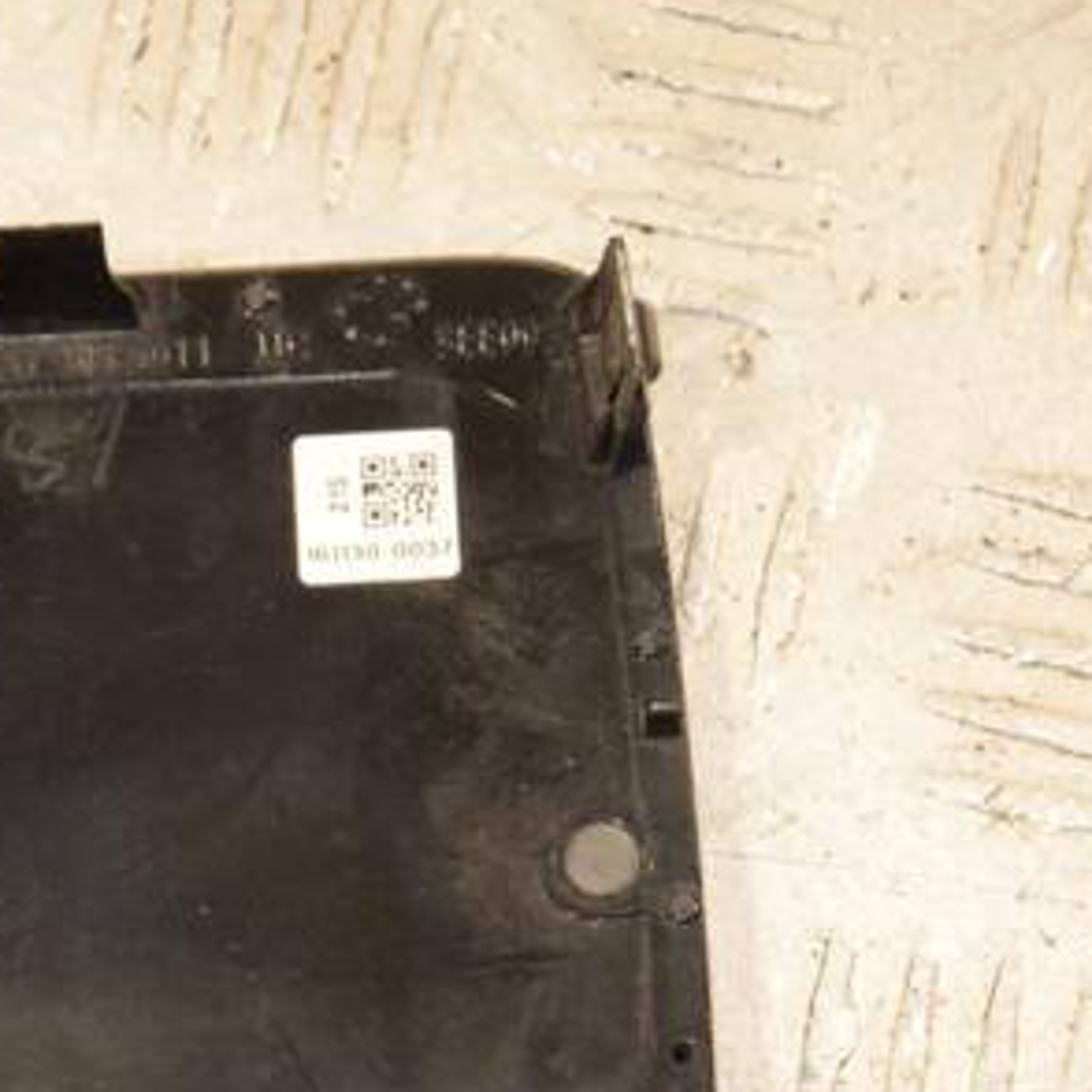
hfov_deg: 9.6
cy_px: 661
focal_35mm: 182
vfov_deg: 9.6
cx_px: 108
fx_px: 6496
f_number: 5.6
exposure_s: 1/200
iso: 800
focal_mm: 70
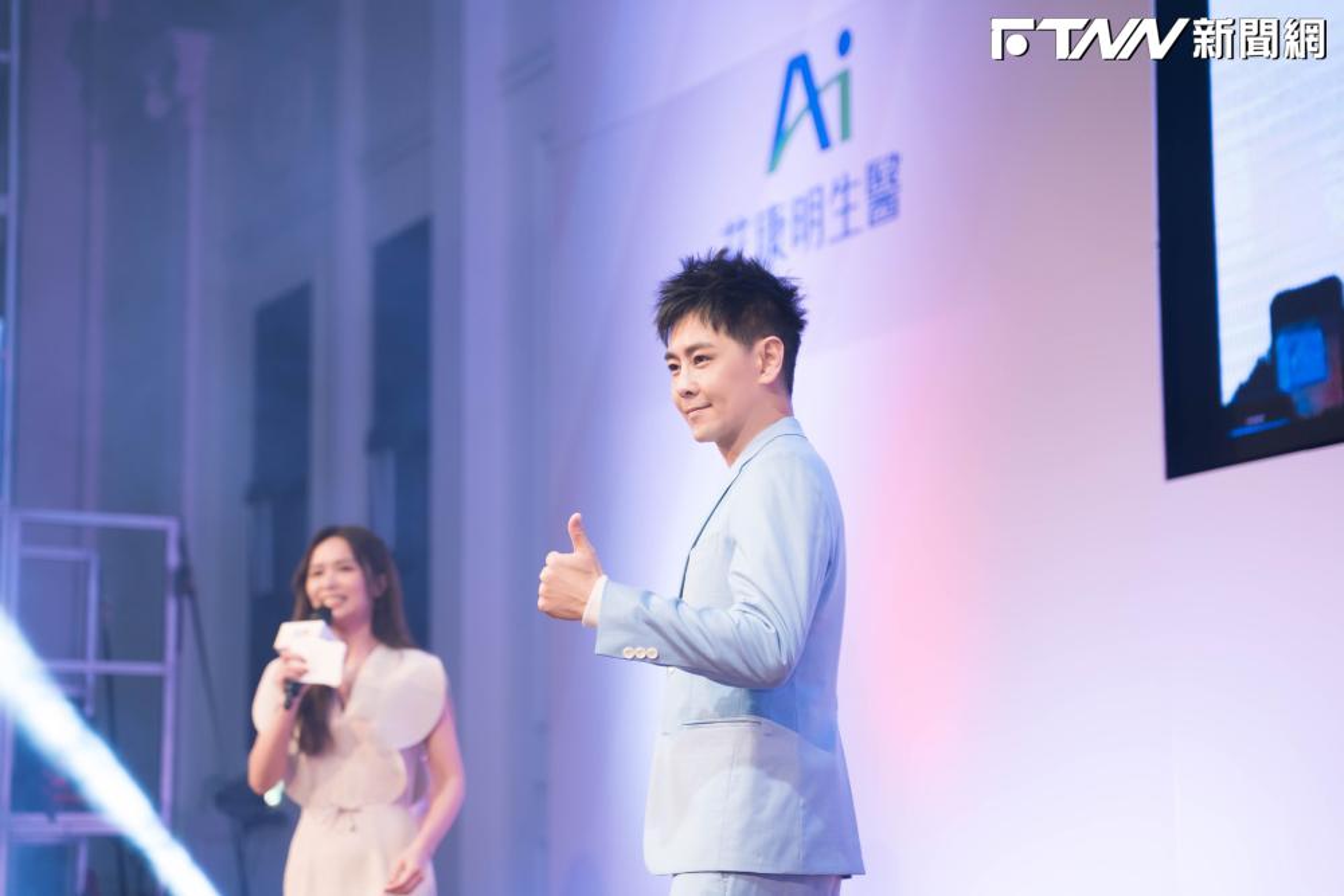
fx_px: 2800
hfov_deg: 27.0
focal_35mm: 75
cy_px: 448
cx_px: 672
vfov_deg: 18.2
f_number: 2.8
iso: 1000
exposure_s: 1/200
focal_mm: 75
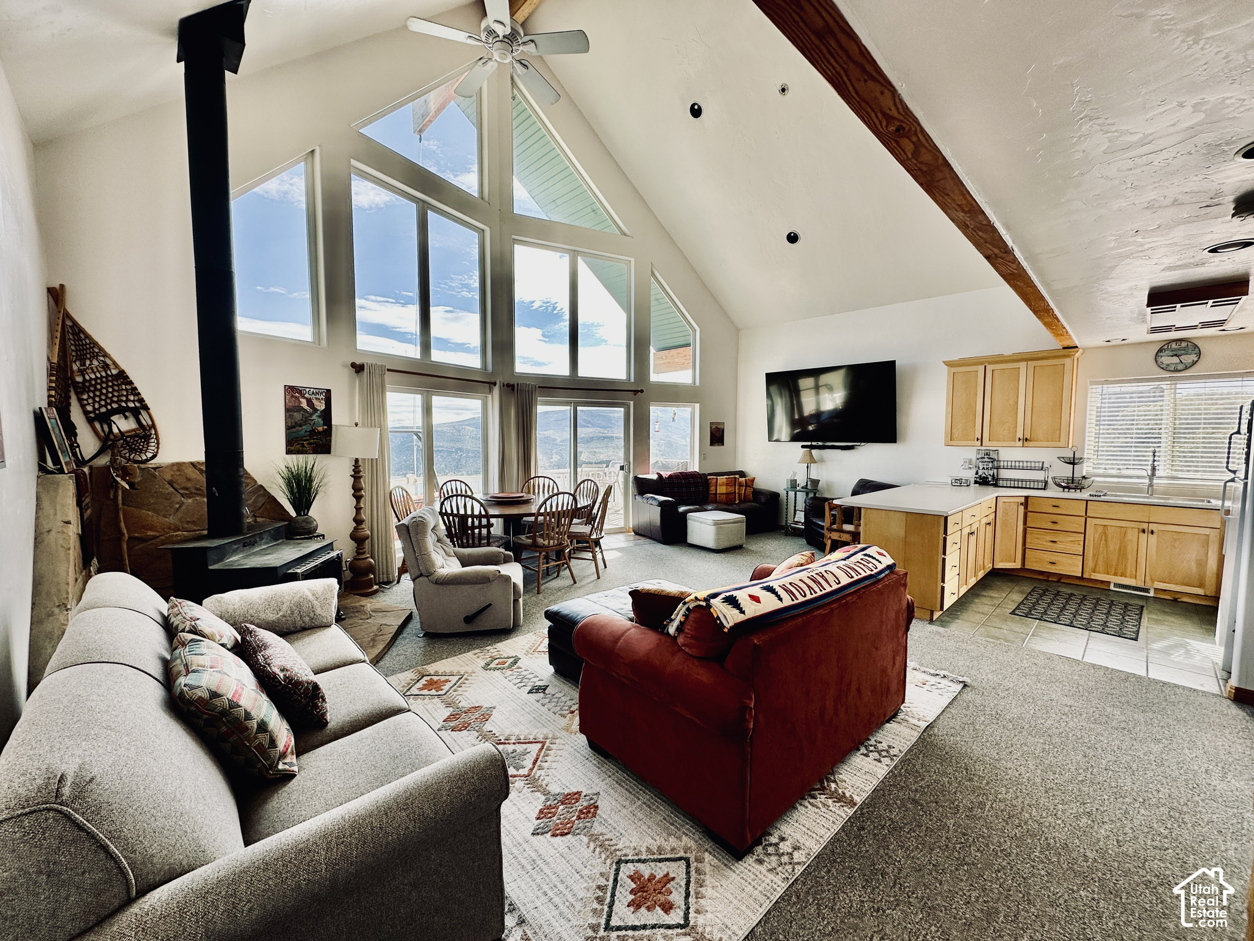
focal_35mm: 14
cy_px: 470
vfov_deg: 85.7
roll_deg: -0.4
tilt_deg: -3.2
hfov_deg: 102.1
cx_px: 627
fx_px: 507
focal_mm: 2.22
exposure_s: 1/241
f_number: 2.2
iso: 40
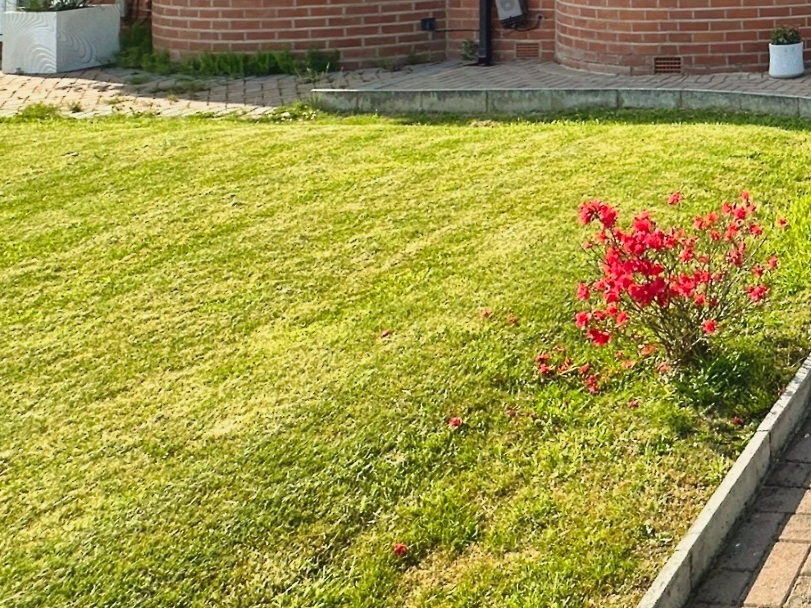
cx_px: 1087
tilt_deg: +5.8
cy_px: -280
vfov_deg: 26.5
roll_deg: -0.1
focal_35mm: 41
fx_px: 961
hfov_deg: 32.5
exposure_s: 1/388
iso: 40
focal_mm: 2.22
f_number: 2.2
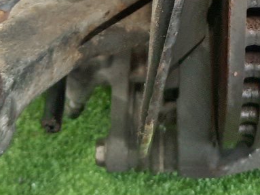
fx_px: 706
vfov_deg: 14.6
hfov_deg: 20.6
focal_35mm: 94
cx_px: 220
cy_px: -99
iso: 311
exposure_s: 1/33
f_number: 2
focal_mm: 4.6
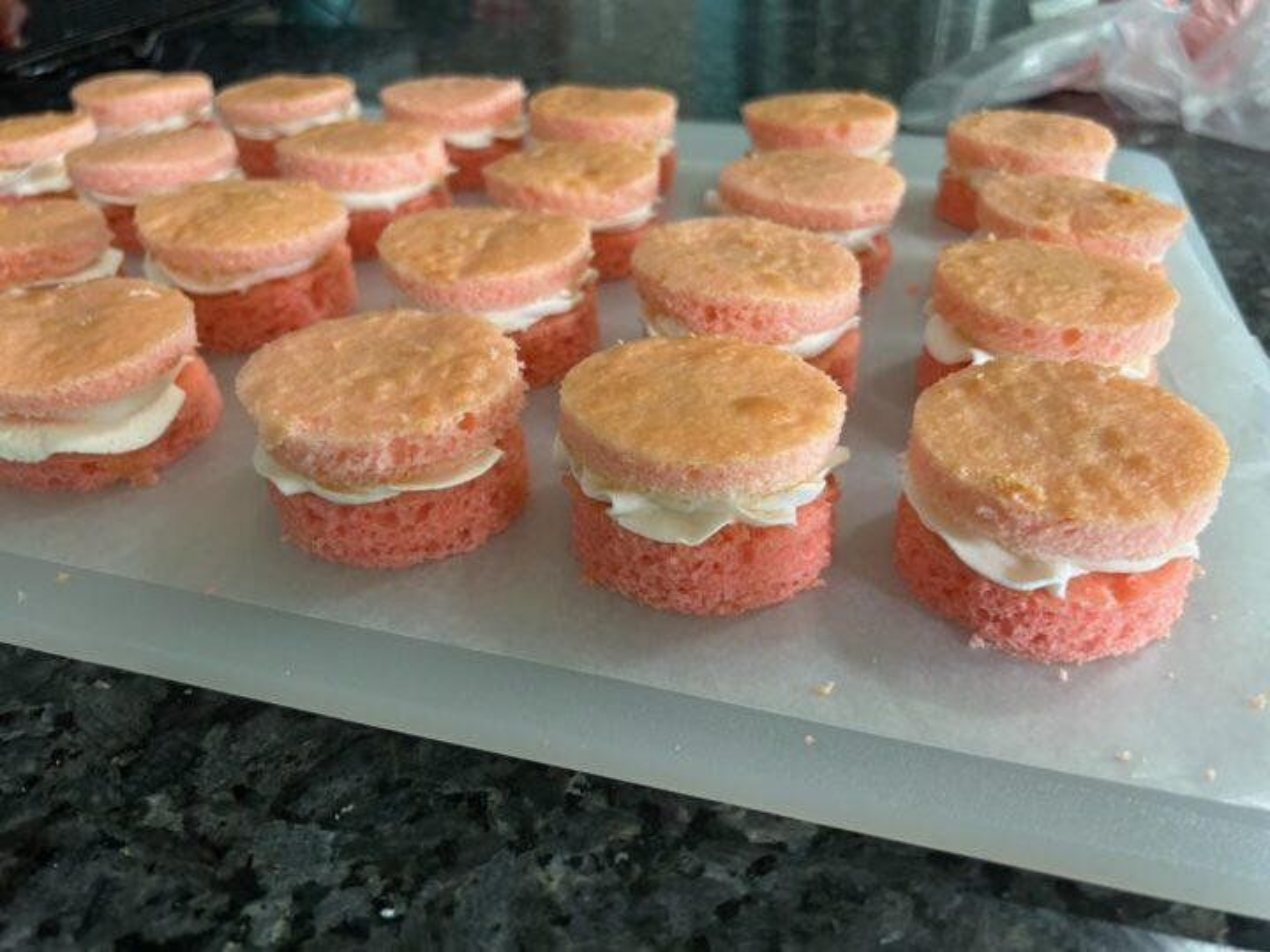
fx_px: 954
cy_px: 476
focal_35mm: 26
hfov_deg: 67.3
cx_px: 635
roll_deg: +2.5
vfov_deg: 53.1
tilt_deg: -33.9
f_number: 1.5
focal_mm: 5.7
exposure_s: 1/60
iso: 160
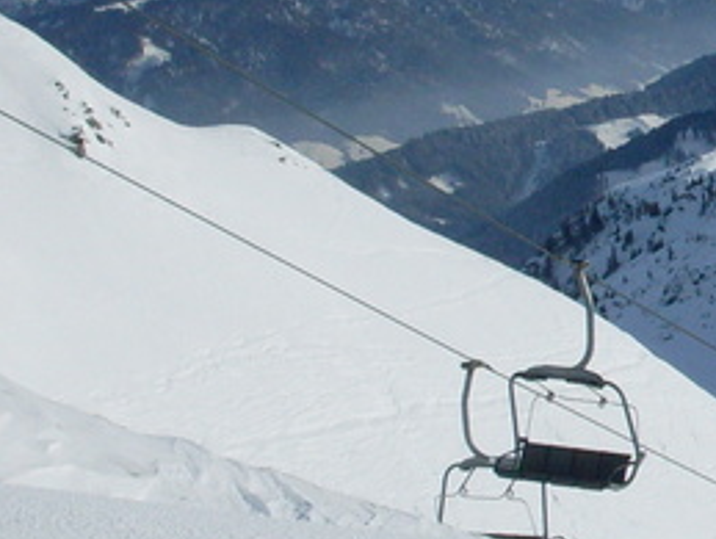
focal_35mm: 150
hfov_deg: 12.4
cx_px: 1147
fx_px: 3107
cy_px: 127
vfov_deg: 9.9
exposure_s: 1/500
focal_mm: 6.3
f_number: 8.4
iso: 80
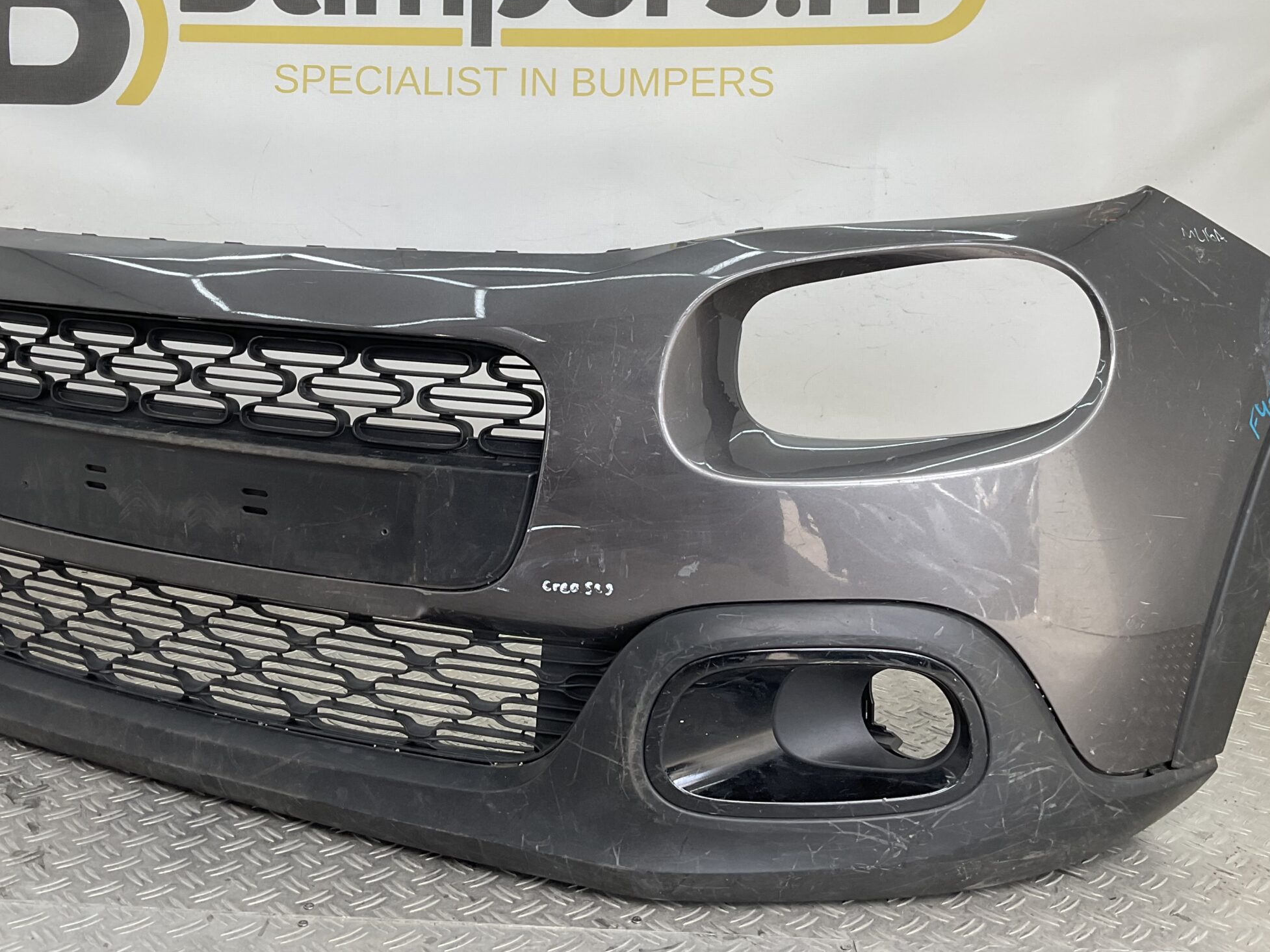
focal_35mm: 38
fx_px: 1394
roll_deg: -2.1
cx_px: 562
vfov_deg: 37.6
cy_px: 381
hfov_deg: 48.9
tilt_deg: -8.9
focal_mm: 3
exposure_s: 1/151
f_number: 1.8
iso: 16
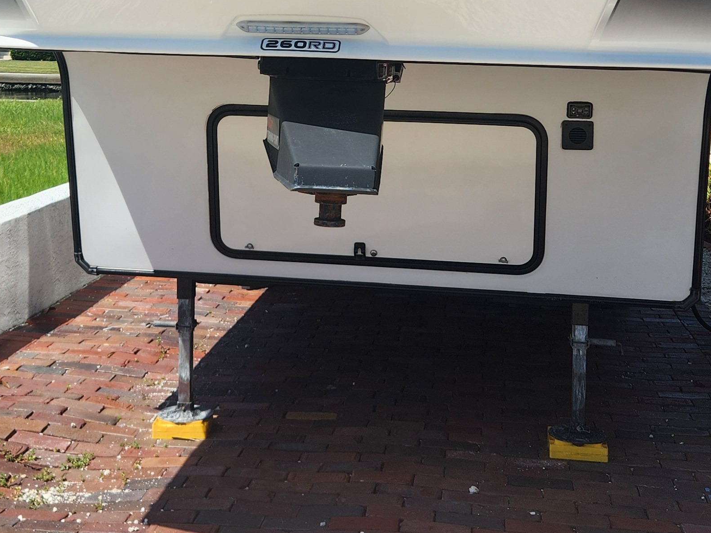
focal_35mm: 58
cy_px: 58
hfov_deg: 33.2
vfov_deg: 24.5
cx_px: 324
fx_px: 1191
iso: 20
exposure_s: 1/1695
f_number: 1.8
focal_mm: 5.4
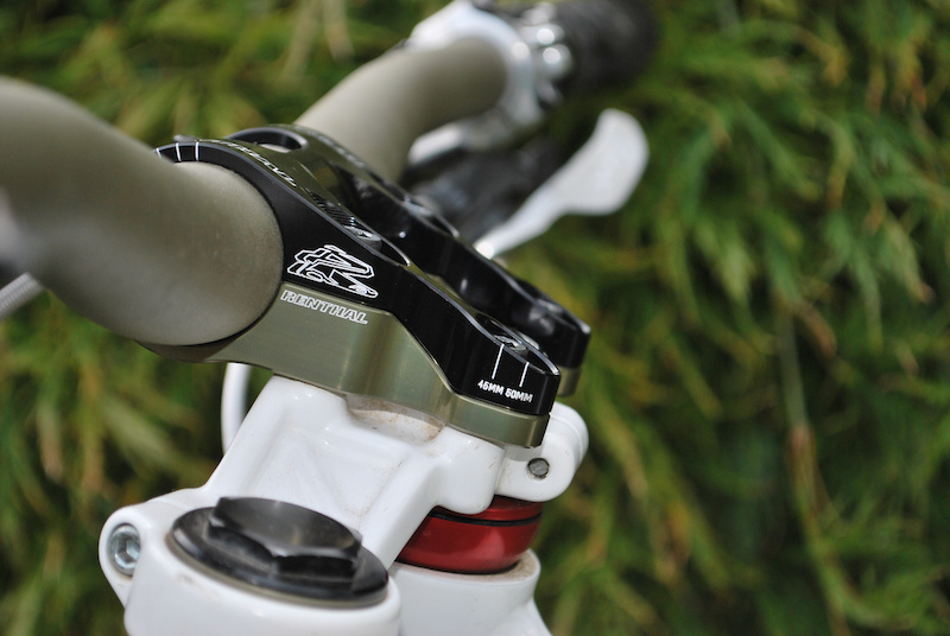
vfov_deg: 17.6
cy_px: 318
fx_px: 2061
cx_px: 475
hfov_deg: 26.0
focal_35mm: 78
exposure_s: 1/60
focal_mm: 52
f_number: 5.6
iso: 200
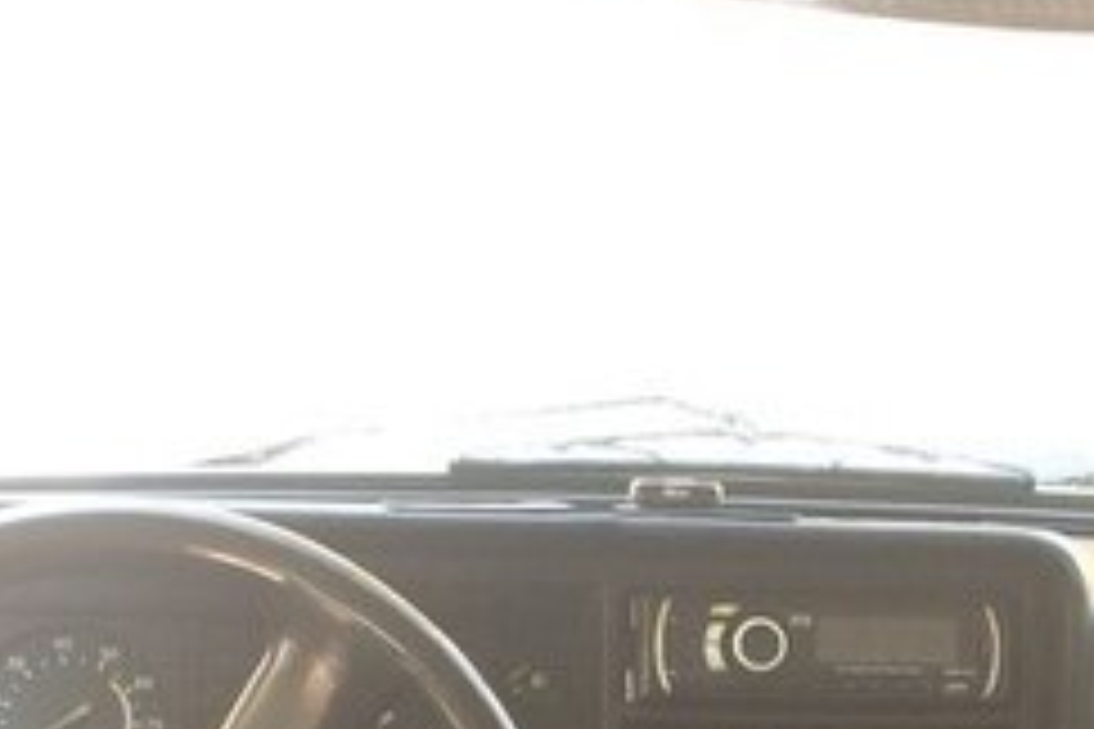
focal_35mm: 82
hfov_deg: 24.6
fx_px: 2492
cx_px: 756
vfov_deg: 15.5
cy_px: 1046
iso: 80
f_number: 2.2
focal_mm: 4.15
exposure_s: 1/33
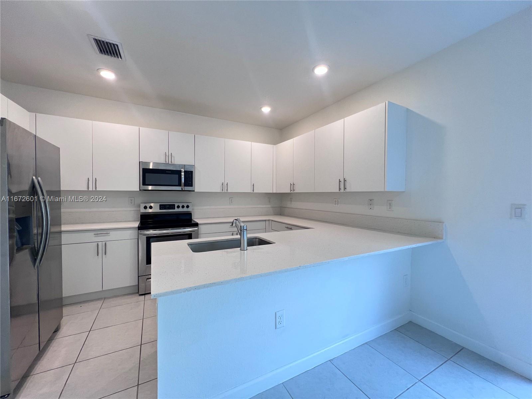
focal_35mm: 13
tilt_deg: -1.5
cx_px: 266
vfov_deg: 89.9
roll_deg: -0.6
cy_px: 200
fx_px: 200
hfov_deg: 106.2
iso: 125
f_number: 1.8
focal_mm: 1.57
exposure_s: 1/60
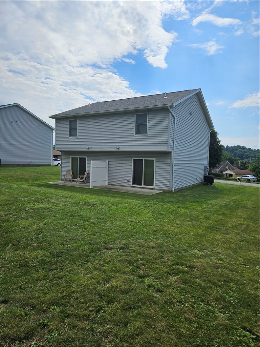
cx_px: 130
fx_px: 230
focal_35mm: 23
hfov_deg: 58.9
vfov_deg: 73.9
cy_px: 174
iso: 25
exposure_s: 1/4542
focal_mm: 5.4
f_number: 1.8
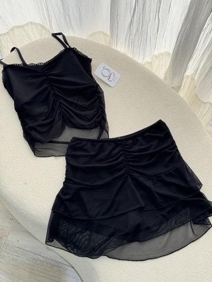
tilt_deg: -70.4
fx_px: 392
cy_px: 141
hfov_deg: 30.3
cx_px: 106
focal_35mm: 48
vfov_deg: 39.6
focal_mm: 6.76
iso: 64
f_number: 1.78
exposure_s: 1/207
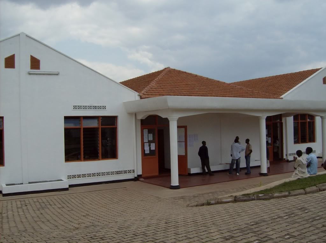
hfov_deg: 51.5
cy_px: 122
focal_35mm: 36
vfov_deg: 39.5
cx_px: 163
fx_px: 338
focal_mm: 6
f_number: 4.7
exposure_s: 1/1092
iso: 100
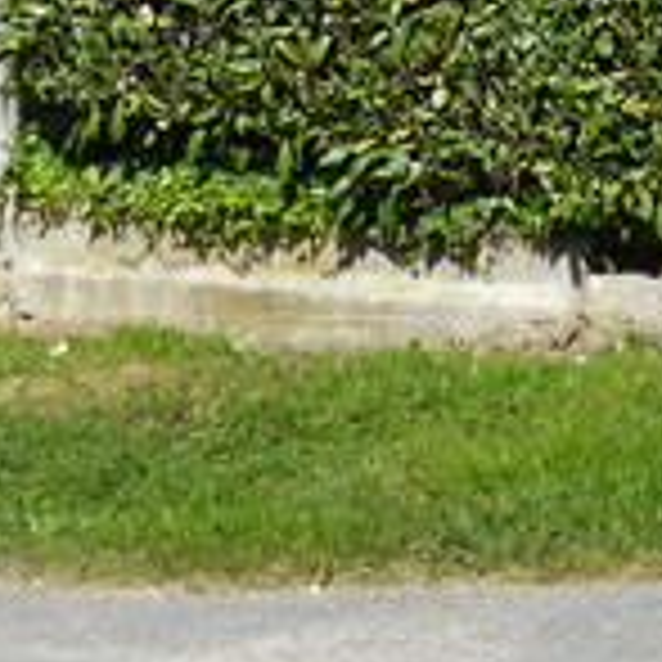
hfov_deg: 9.9
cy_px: -603
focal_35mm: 164
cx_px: 1342
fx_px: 3548
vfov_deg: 10.0
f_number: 4
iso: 100
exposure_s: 1/1000
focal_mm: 6.2
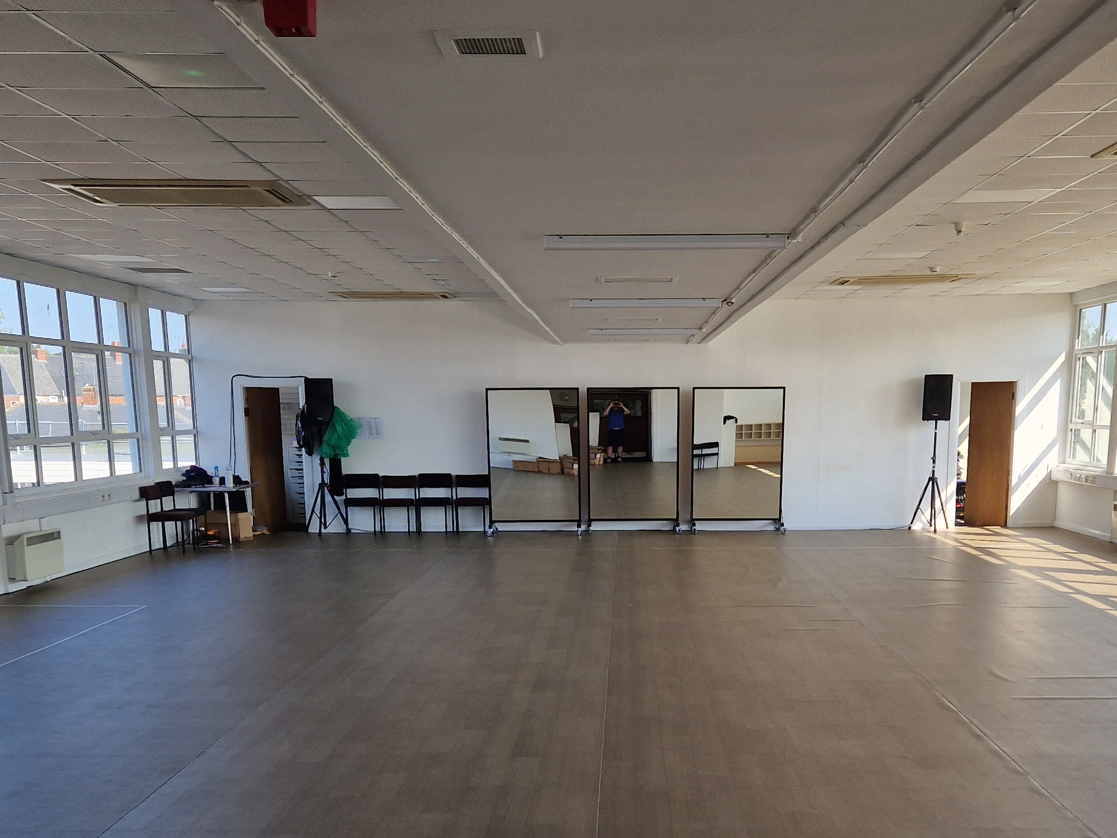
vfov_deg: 34.1
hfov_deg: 45.7
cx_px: 605
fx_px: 1323
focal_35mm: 41
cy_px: 669
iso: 50
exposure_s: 1/269
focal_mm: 5.4
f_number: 1.8
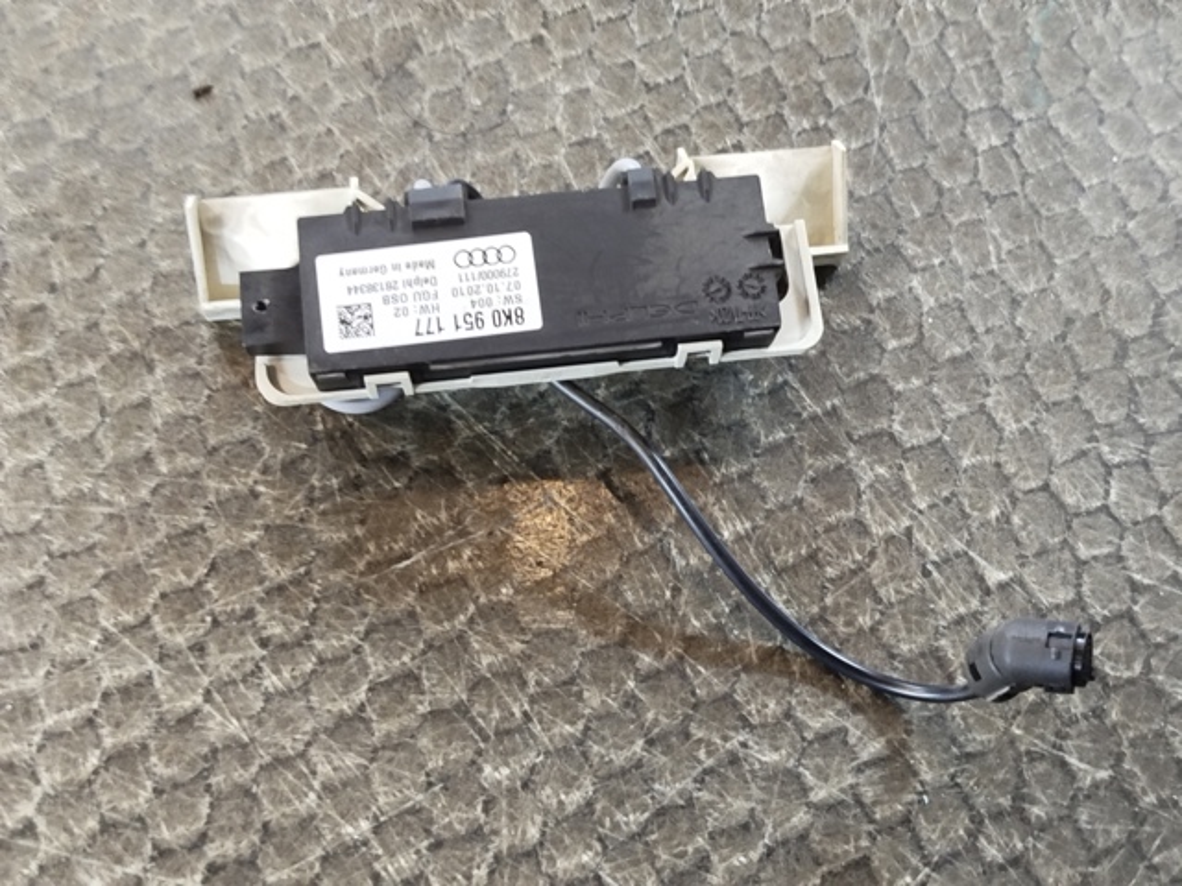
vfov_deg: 30.3
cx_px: 591
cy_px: 443
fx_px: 1639
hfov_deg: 39.7
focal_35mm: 48
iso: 800
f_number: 1.7
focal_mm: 5.31
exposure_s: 1/25
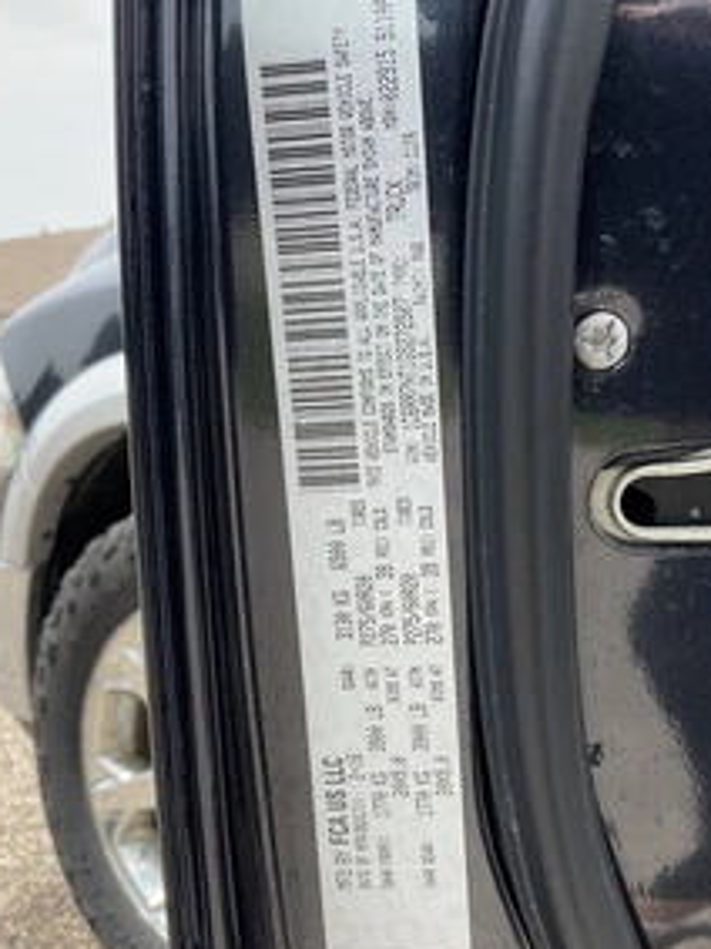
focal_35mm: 41
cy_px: 587
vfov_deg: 45.4
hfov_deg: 35.1
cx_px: 406
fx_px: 1124
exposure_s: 1/749
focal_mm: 3
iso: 25
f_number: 1.8
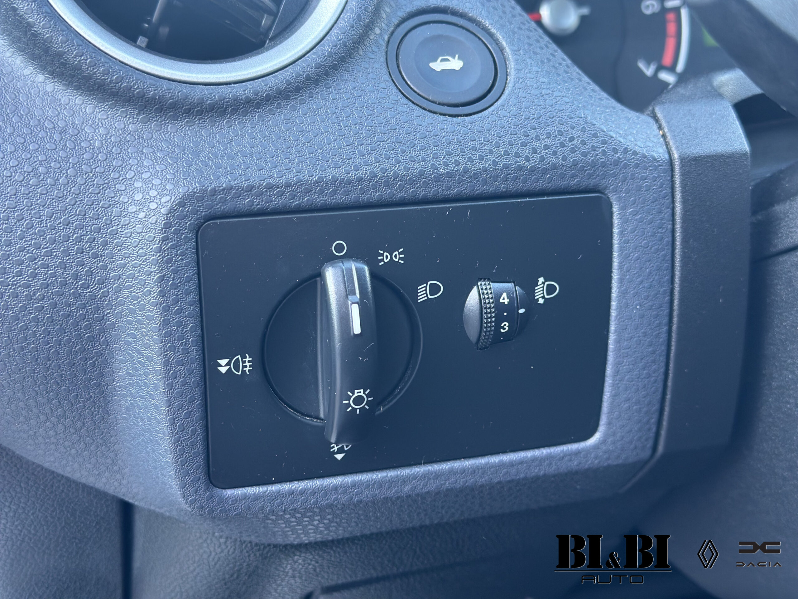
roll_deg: -1.0
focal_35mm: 48
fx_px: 1107
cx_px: 399
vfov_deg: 30.3
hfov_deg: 39.7
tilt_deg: -20.9
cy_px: 300
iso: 160
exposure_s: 1/60
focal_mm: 6.86
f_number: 1.78
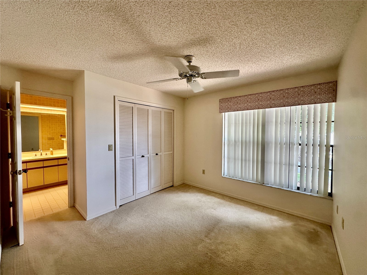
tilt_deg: -1.6
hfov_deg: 102.1
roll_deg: -0.8
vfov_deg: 85.7
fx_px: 148
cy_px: 138
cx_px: 184
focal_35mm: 14
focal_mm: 2.22
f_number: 2.2
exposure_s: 1/120
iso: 250
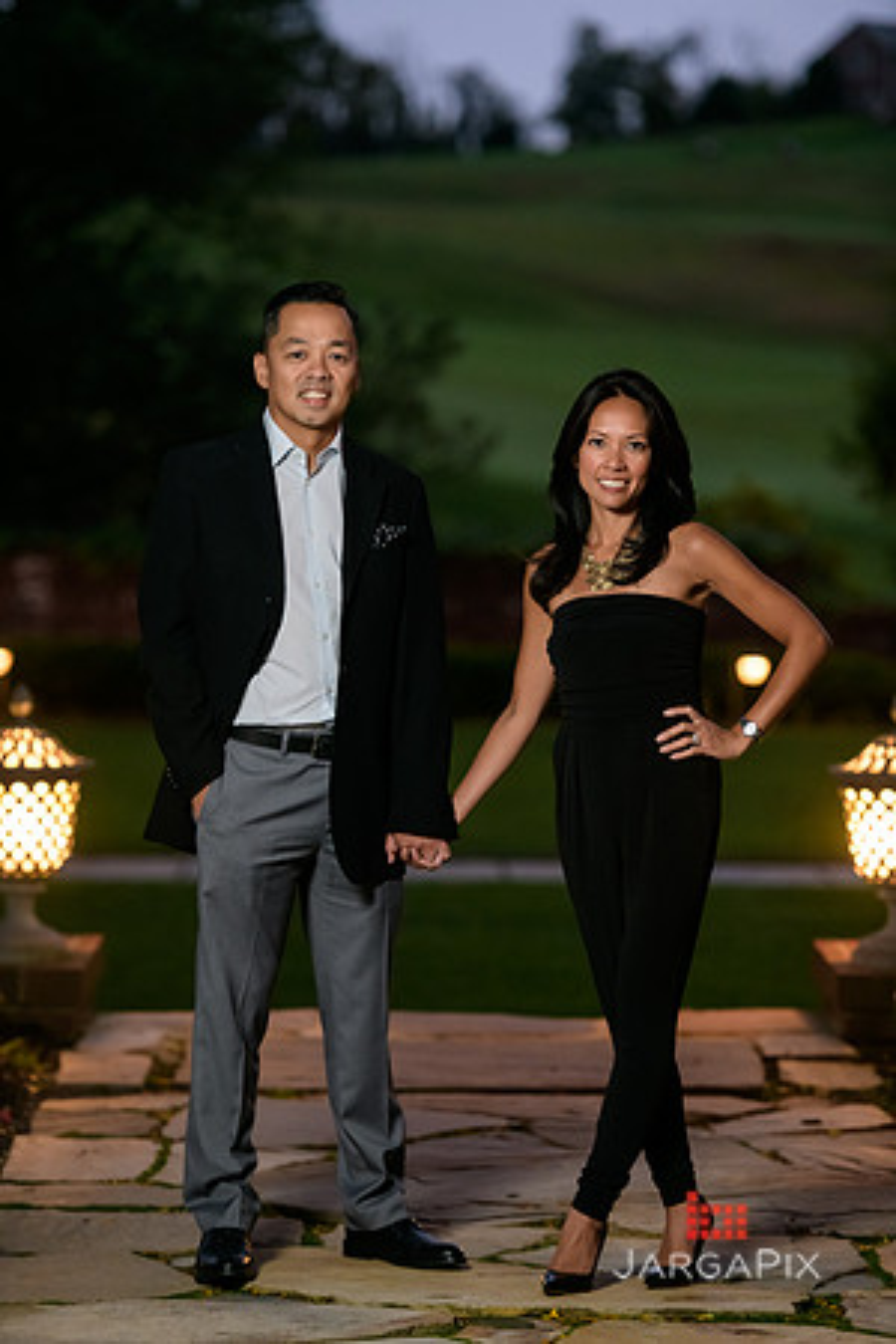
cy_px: 672
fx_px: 5413
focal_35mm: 145
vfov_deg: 14.2
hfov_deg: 9.5
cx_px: 448
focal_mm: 145
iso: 1600
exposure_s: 1/40
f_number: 3.2
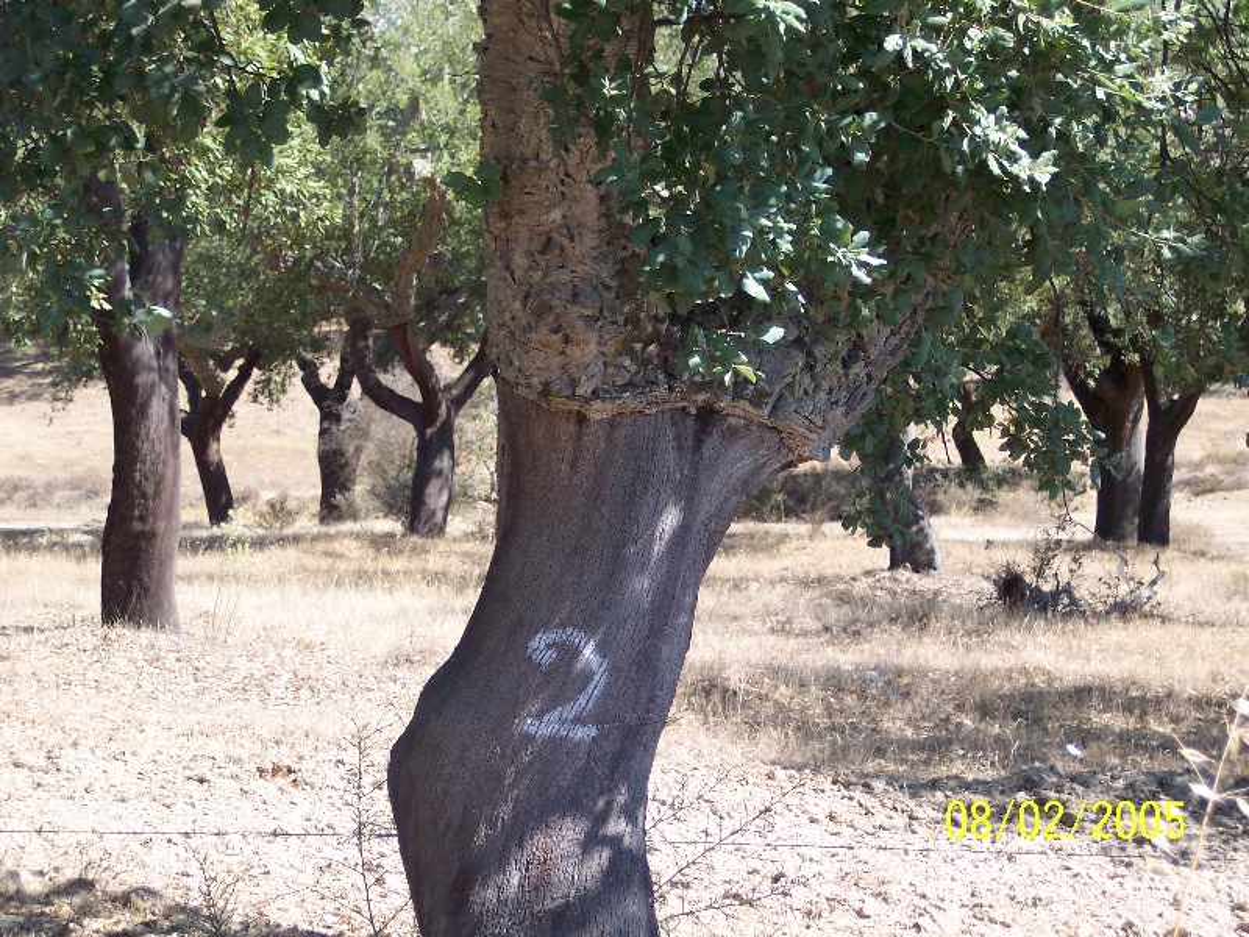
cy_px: 468
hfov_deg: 22.0
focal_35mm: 89
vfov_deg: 16.6
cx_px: 624
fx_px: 3211
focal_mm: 18.7
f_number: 4.1
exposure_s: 1/350
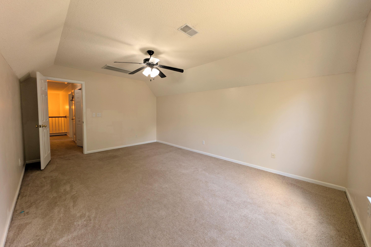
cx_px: 188
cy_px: 119
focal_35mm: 13
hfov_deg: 108.3
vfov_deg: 85.4
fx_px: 134
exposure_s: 1/40
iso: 56
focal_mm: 2.23
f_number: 1.95
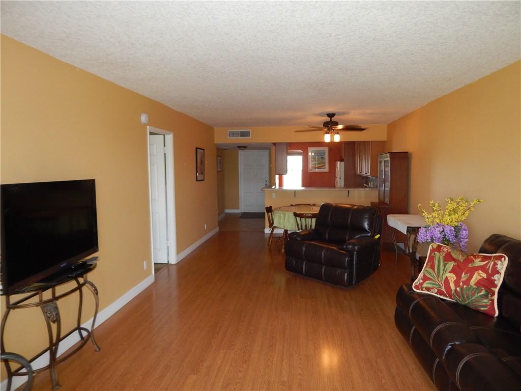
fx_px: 346
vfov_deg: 58.9
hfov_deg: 73.9
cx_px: 260
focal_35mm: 23
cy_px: 196
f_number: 3
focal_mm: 4
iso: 200
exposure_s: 1/30
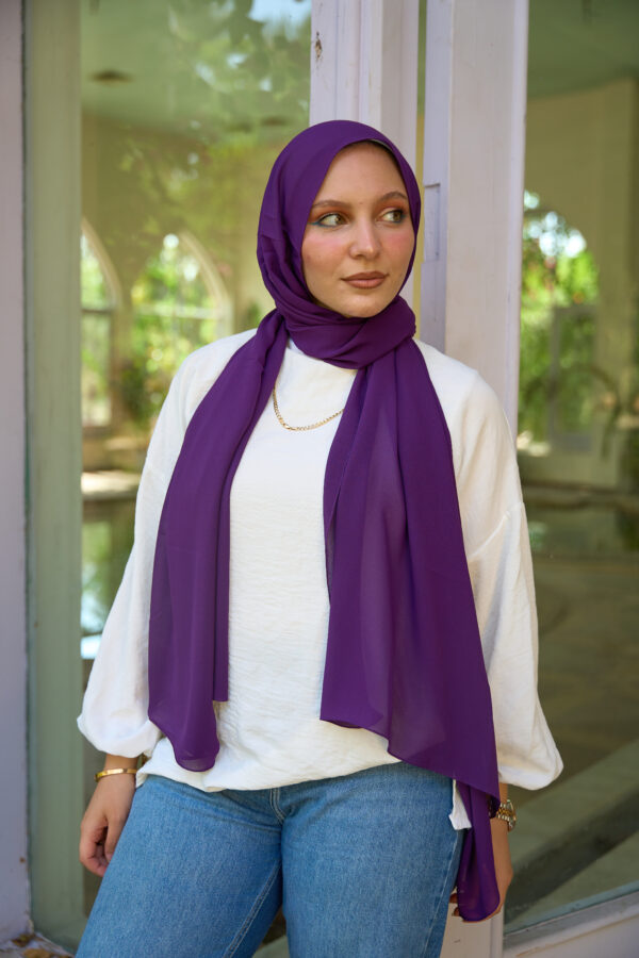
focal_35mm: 42
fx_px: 1121
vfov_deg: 46.3
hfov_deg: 31.8
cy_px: 479
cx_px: 320
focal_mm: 42.1
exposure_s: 1/500
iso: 400
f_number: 2.8
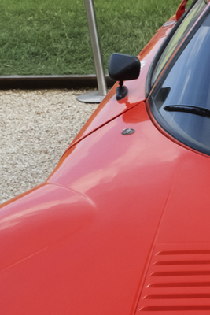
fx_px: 787
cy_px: 162
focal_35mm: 90
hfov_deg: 14.2
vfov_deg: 22.6
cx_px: 321
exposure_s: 1/125
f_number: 20
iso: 2500
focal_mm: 16
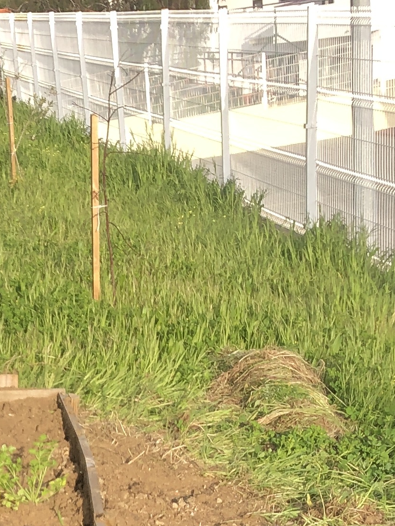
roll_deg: +10.6
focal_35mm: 102
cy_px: 682
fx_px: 1552
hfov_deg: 13.2
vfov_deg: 18.0
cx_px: -290
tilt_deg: -20.7
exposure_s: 1/676
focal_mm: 3.99
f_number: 1.8
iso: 20
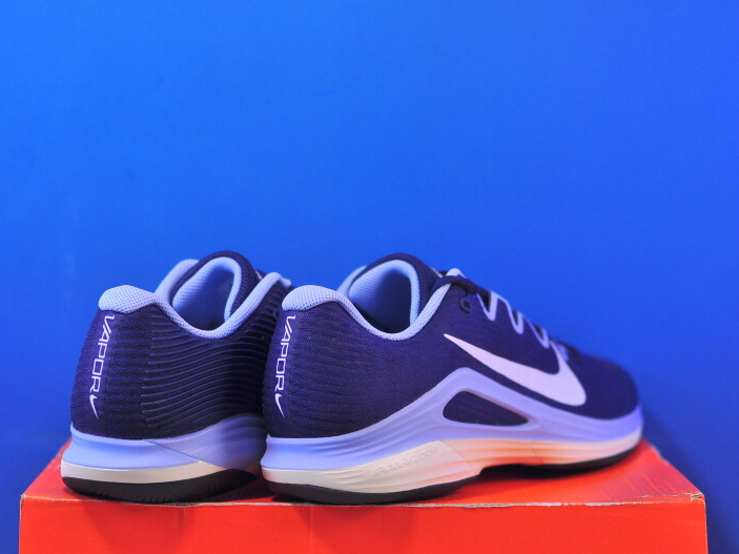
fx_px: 1750
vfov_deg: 18.0
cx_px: 357
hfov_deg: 23.8
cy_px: 276
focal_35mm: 82
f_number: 2.5
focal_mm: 50
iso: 250
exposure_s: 1/320
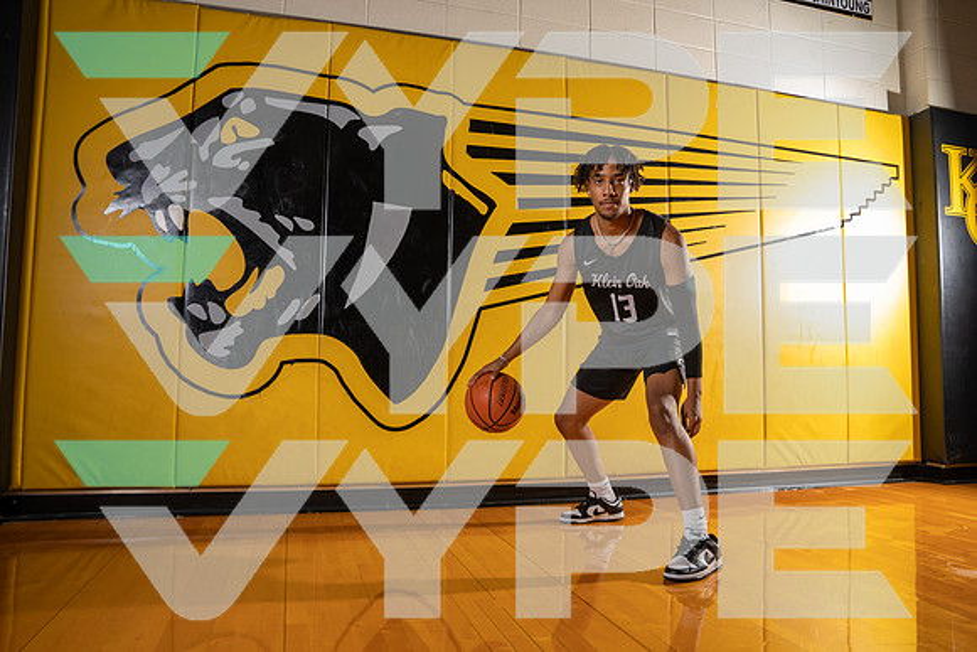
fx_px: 651
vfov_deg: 53.2
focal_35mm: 24
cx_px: 488
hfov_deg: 73.7
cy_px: 326
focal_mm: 24
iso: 800
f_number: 8
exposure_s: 1/200
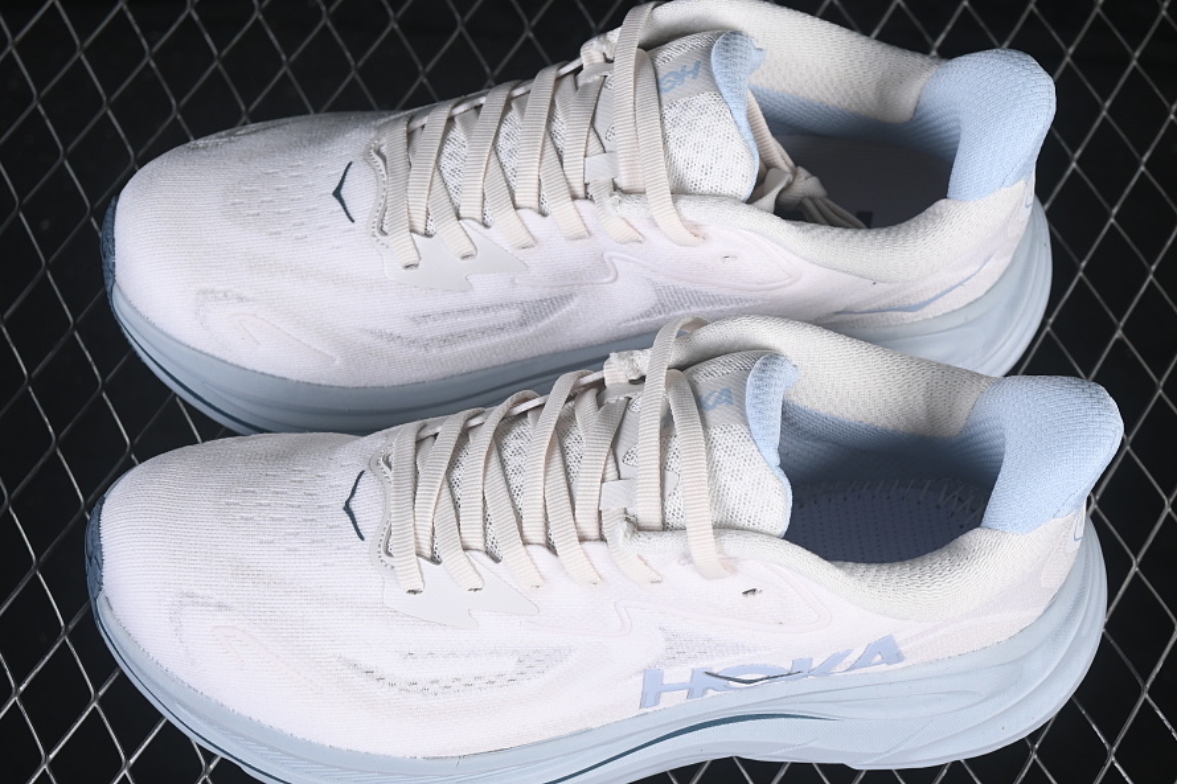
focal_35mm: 91
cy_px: 416
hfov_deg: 22.4
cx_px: 620
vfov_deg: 15.0
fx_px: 2974
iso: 160
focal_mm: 50
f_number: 7.1
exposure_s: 1/80
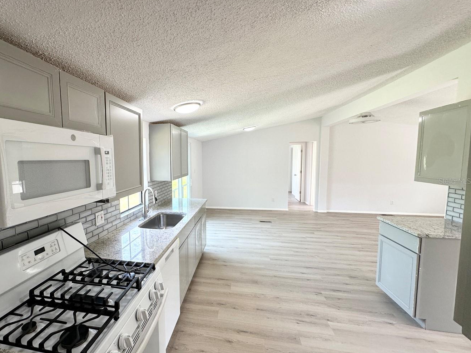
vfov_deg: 74.7
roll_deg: +0.9
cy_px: 181
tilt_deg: -4.5
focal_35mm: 17
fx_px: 231
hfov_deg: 89.8
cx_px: 187
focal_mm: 2.22
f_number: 2.2
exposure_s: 1/120
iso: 100
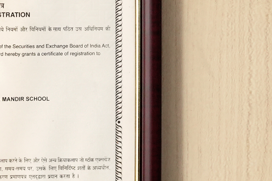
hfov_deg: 9.1
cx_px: -53
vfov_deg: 6.0
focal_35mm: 223
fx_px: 1685
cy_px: -136
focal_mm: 35
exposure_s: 1/160
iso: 2000
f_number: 3.5
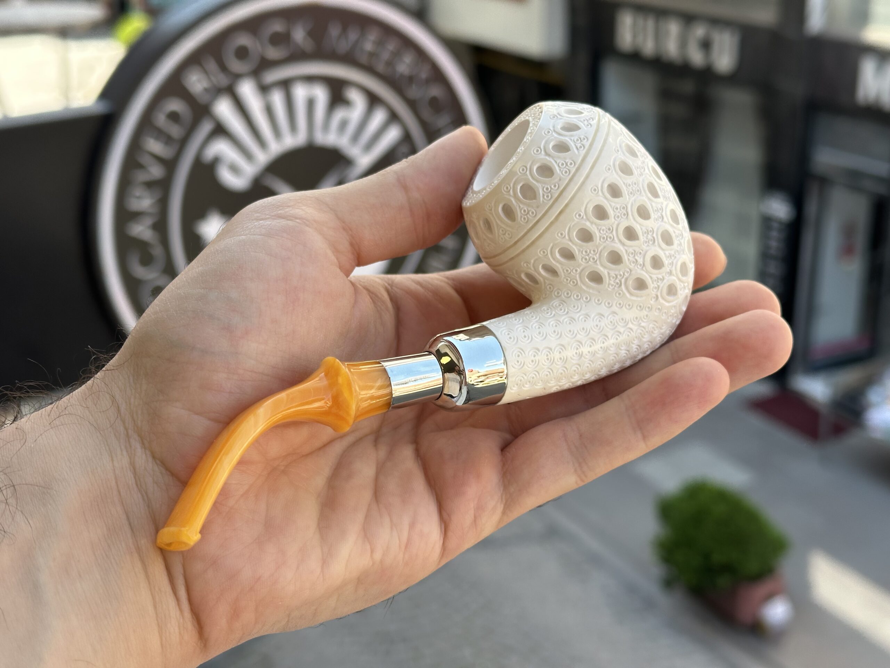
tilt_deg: -23.3
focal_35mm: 48
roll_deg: +2.4
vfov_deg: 30.3
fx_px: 1234
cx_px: 445
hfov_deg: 39.7
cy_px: 334
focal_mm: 6.86
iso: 64
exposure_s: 1/623
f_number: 1.78
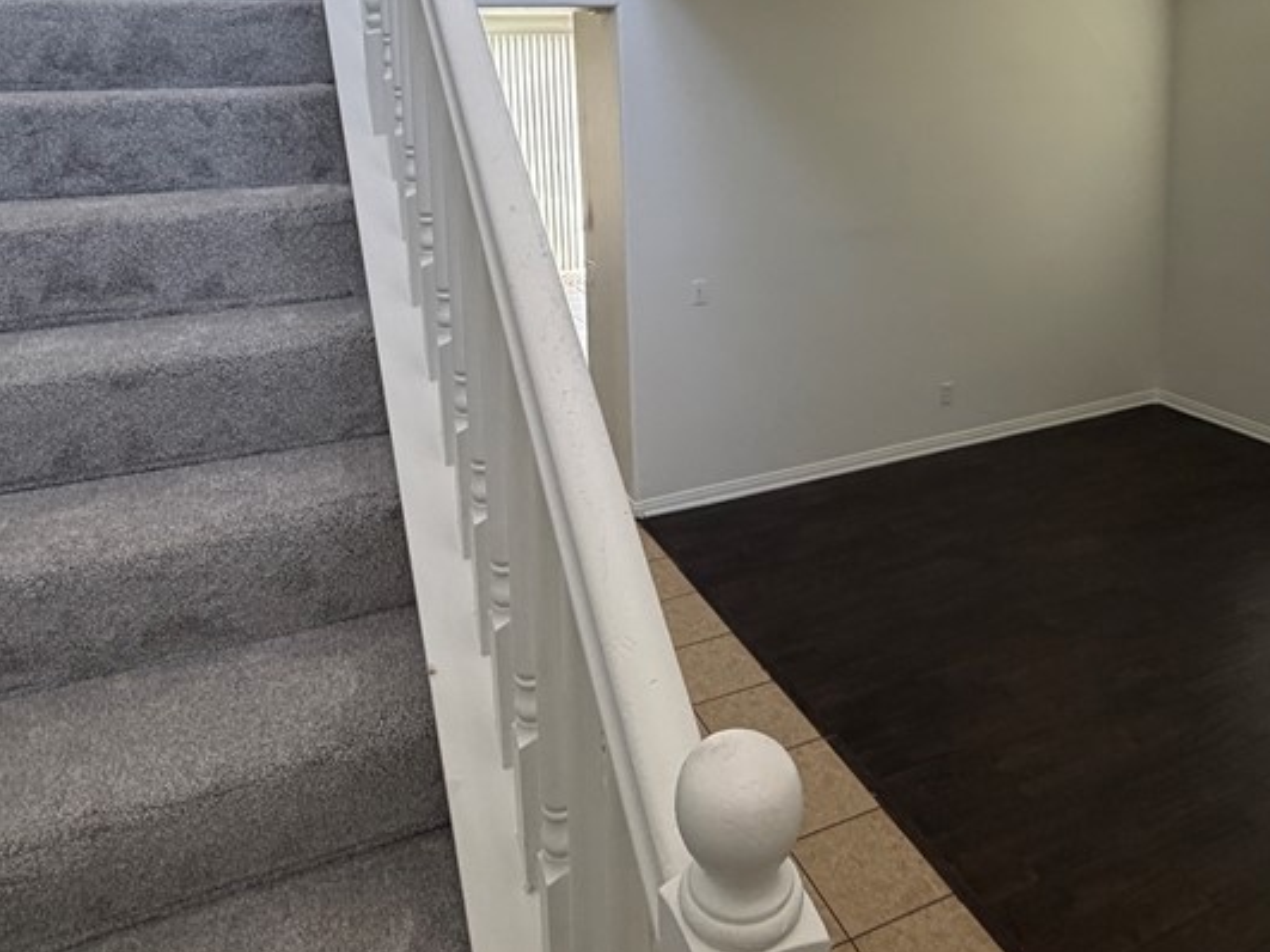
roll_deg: +1.8
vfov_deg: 48.9
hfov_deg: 65.1
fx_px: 990
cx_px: 720
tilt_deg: -6.9
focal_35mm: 27
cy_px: 218
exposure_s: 1/121
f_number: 2.2
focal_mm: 2.22
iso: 320
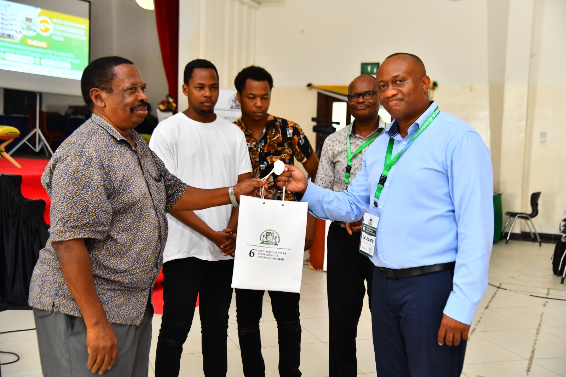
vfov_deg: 33.4
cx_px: 283
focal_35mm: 40
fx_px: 629
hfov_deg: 48.5
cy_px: 188
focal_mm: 40
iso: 1000
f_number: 4
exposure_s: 1/160
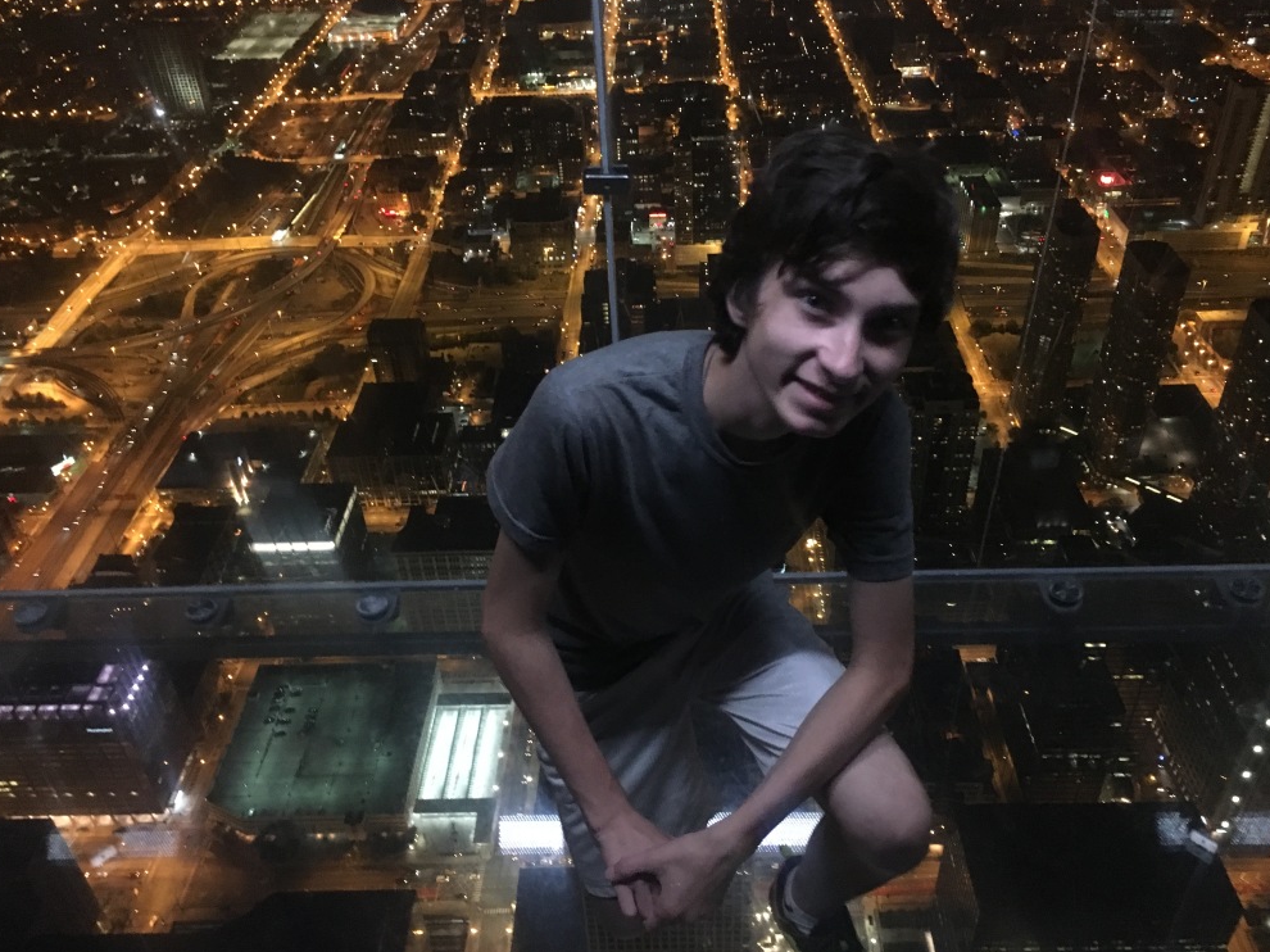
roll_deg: +5.7
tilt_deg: -37.2
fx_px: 1100
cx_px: 641
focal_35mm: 30
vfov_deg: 46.8
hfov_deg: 60.0
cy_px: 477
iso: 500
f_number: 2.2
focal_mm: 4.15
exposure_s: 1/15
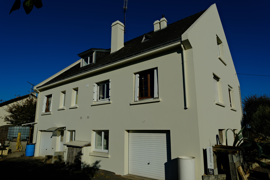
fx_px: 180
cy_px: 90
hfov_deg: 73.7
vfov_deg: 53.1
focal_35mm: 24
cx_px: 135
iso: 125
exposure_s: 1/2000
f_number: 6.4
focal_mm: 16
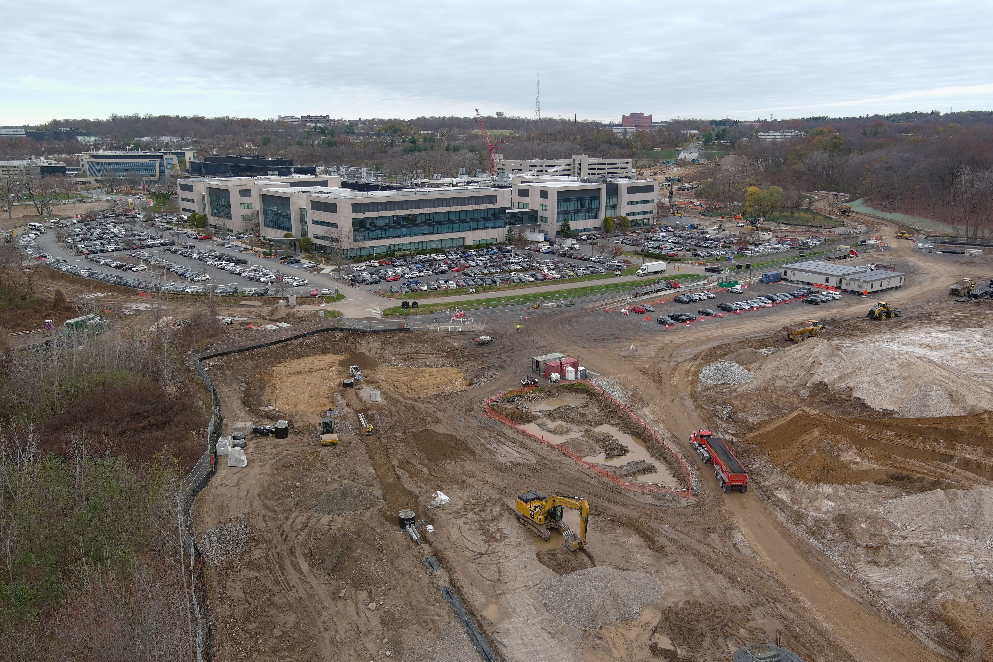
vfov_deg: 45.0
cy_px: 331
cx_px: 496
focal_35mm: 29
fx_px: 800
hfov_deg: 63.7
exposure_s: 1/320
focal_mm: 10.57
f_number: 2.8
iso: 100
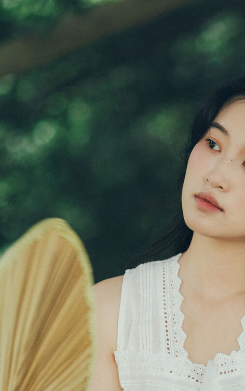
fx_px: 2050
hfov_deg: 6.8
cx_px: 205
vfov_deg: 10.8
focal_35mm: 192
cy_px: 361
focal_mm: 85
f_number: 2
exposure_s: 1/200
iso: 320
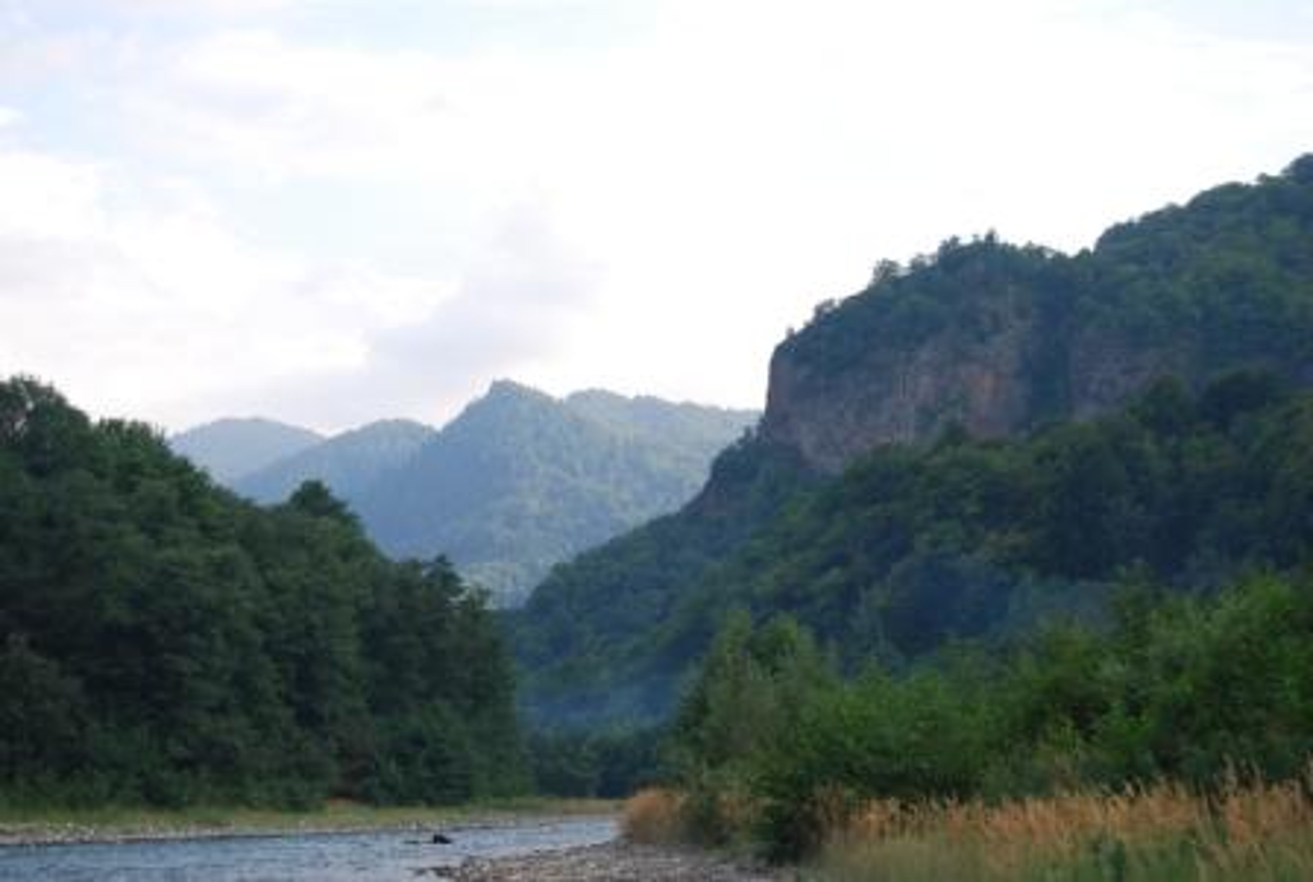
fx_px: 2468
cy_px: 441
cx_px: 656
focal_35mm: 68
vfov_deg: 20.3
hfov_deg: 29.8
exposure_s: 1/125
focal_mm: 45
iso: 140
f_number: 5.6
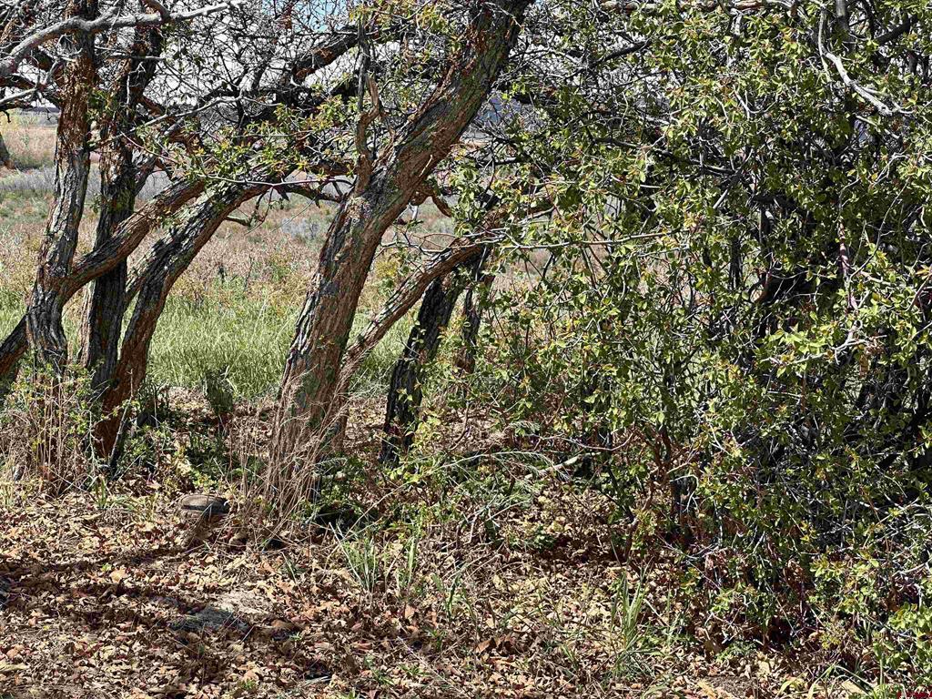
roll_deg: +1.1
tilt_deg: -3.8
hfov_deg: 25.3
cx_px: 466
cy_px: 350
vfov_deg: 19.1
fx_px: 2073
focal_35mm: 77
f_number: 2.8
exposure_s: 1/296
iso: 32
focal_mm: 9
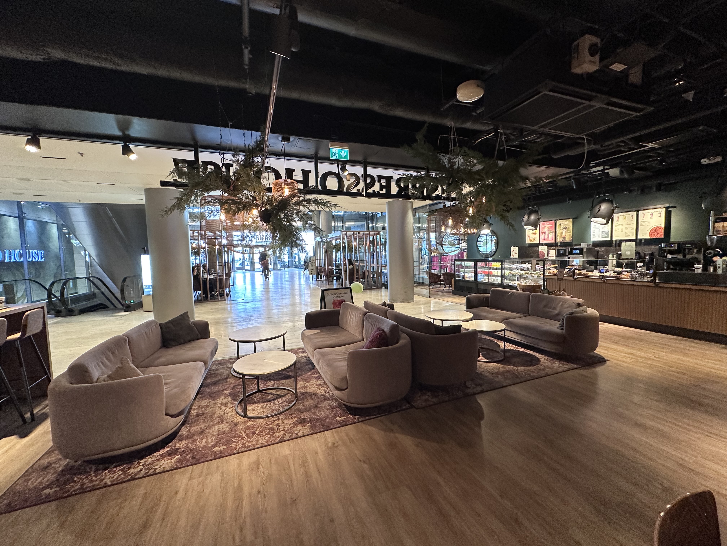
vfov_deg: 85.7
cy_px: 273
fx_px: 294
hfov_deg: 102.1
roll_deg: +1.3
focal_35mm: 14
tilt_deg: -4.2
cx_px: 364
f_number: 2.2
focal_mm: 2.22
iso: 250
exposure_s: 1/100
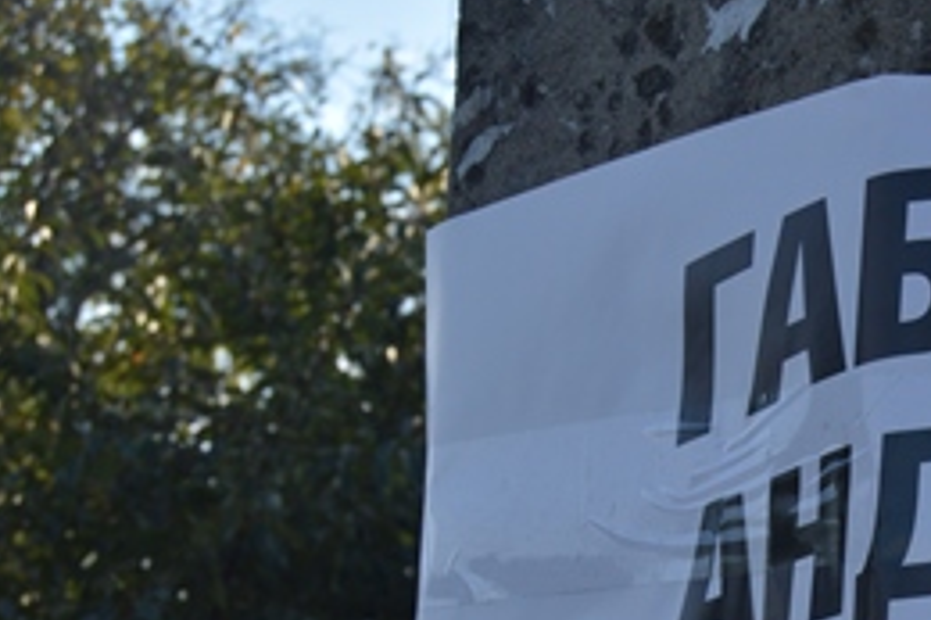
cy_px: 713
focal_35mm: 96
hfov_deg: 20.2
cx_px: 1042
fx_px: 2481
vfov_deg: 13.9
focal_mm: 26
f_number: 10
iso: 200
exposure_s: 1/400
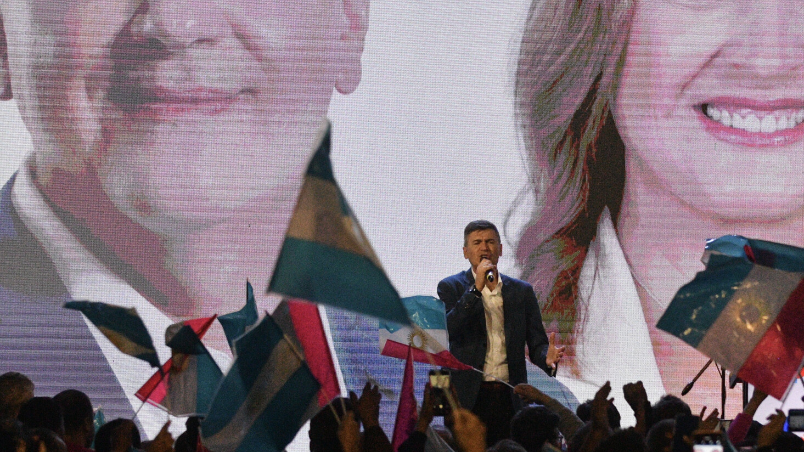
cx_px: 487
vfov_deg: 4.7
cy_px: 249
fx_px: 5543
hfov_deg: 8.3
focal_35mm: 260
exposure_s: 1/800
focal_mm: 95
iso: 5000
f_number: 4.5
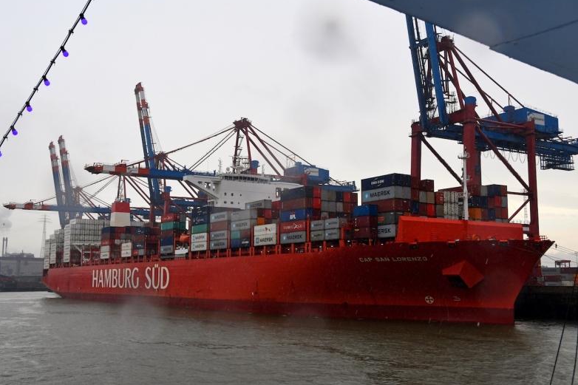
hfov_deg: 45.4
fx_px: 690
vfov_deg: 31.2
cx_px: 295
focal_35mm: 43
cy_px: 188
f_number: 9
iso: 800
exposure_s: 1/320
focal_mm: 28
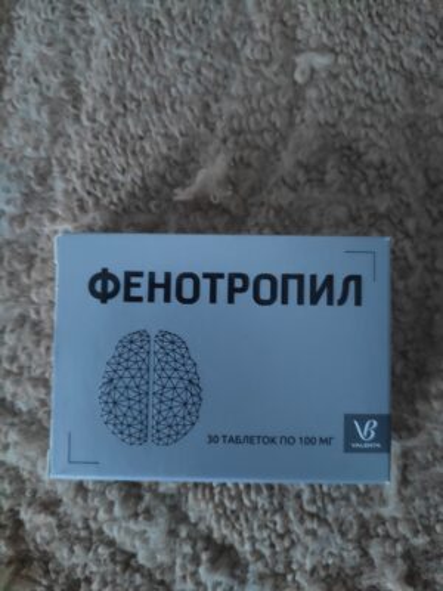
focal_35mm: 26
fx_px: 444
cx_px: 222
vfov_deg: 67.3
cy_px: 296
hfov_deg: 53.1
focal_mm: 4.77
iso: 9941
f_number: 1.75
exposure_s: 1/15
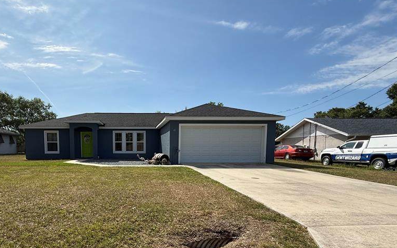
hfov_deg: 83.2
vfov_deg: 58.1
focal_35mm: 20
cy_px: 169
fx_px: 216
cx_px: 145
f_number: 2.2
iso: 50
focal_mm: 2.22
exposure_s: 1/2410
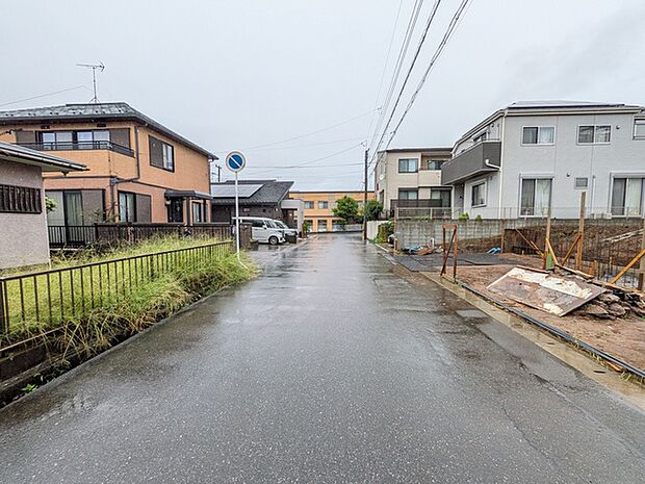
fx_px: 261
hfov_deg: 102.1
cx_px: 322
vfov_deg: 85.7
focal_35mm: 14
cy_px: 242
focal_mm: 1.83
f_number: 2.2
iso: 51
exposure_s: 1/891
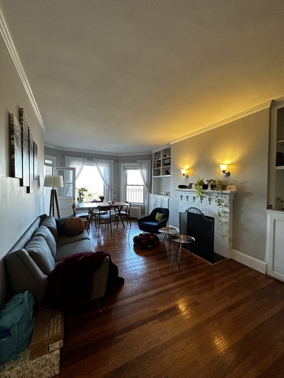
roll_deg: -1.2
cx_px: 142
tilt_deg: -1.0
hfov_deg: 85.7
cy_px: 189
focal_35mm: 14
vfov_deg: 102.1
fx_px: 153
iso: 250
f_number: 2.2
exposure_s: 1/120
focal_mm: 2.22
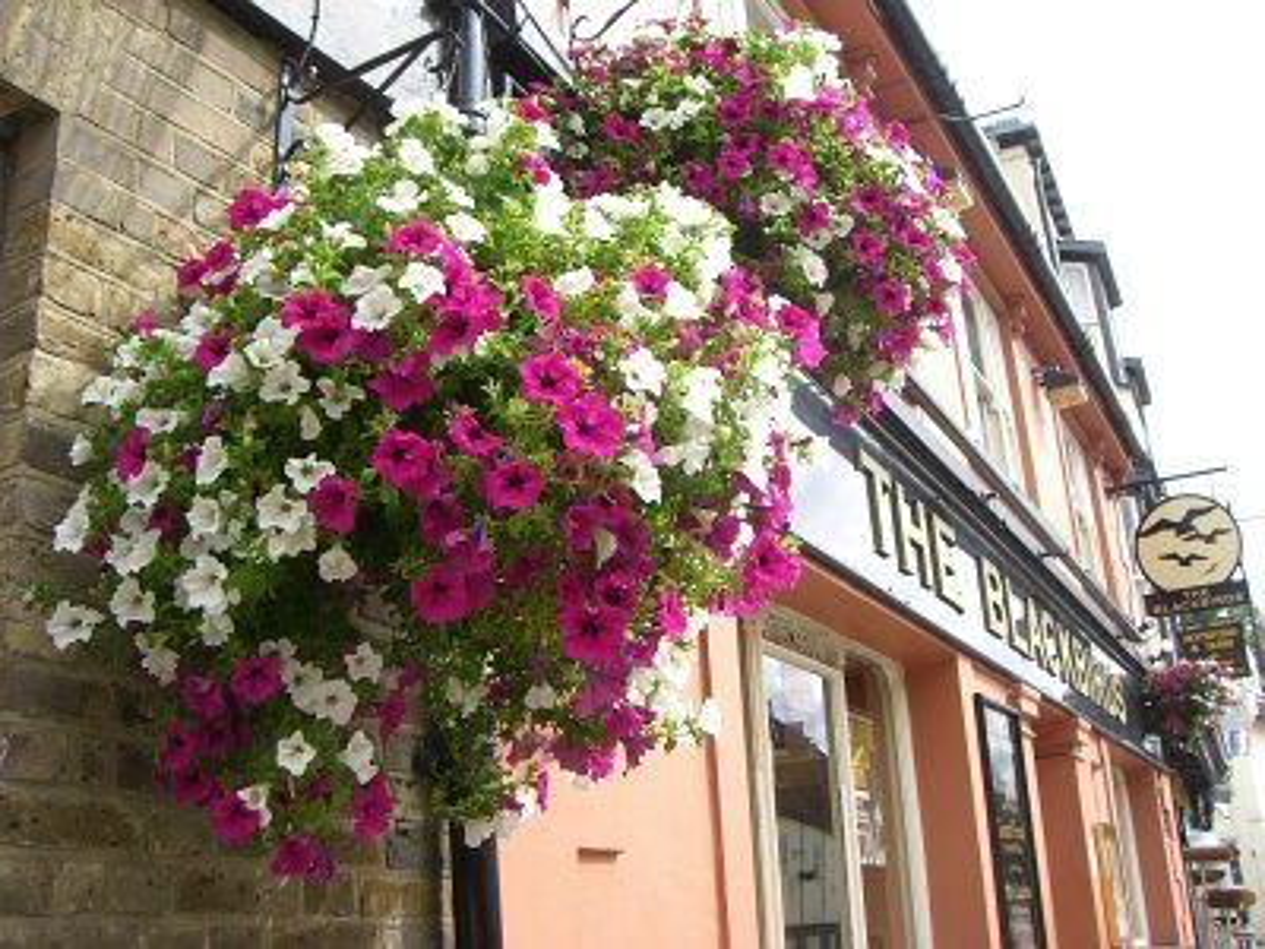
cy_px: 474
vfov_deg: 37.7
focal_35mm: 38
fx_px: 1389
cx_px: 632
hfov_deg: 49.0
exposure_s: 1/200
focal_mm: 6.2
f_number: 4.3
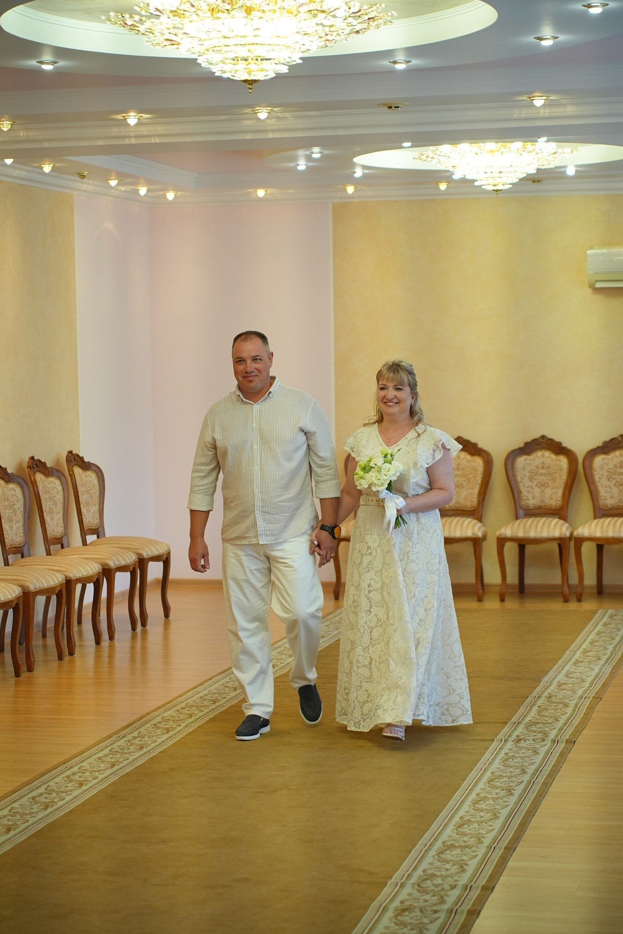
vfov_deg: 26.0
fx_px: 2024
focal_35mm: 78
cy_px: 461
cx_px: 320
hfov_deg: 17.5
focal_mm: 75
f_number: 2.8
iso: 400
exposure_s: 1/125
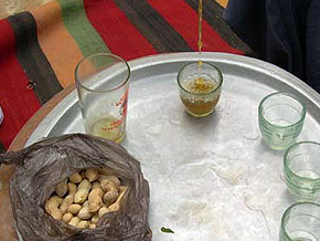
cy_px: 145
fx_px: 546
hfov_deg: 32.6
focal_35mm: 59
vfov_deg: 24.8
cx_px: 189
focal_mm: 8
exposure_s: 1/571
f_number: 2.8
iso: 100
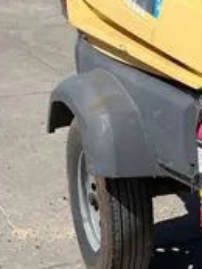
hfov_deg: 12.7
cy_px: 229
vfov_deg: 17.7
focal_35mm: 110
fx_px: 855
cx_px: 317
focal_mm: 5.1
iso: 50
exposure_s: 1/6173
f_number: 1.6
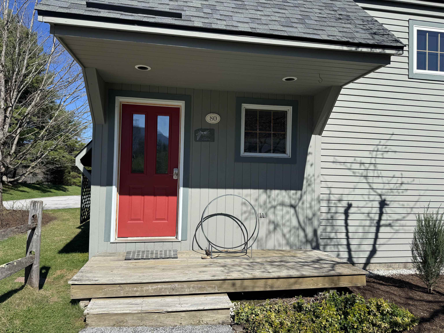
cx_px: 222
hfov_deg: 71.6
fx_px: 308
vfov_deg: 56.8
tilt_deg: +3.3
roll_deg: -1.3
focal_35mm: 24
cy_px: 166
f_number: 1.78
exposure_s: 1/4608
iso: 80
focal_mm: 6.76
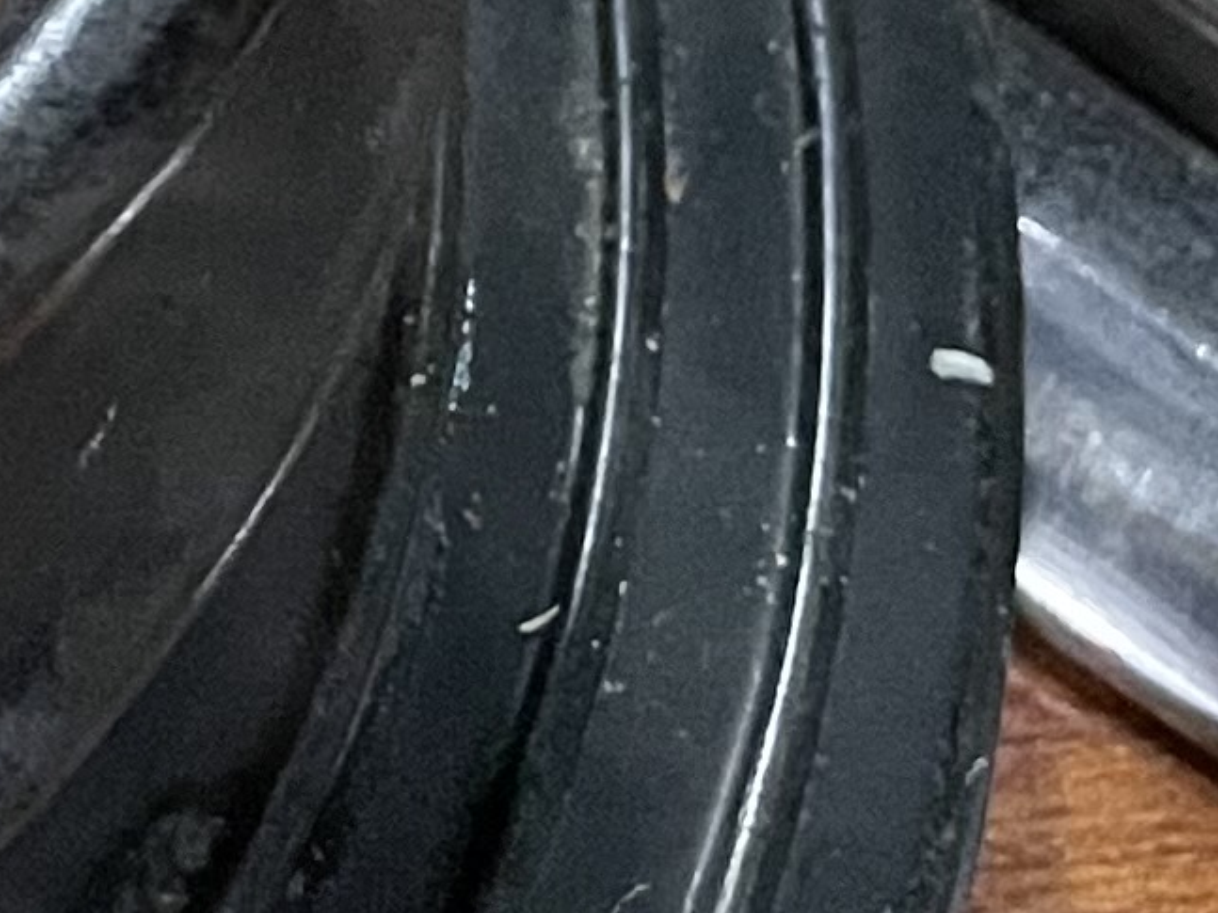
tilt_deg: -55.6
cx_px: -1881
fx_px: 5699
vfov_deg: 8.9
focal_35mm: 162
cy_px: -593
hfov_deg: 10.3
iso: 400
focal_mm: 4.2
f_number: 1.6
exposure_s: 1/60
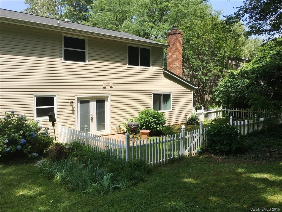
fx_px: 236
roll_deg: -0.1
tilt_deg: -3.9
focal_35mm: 29
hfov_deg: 61.7
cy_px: 106
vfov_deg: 48.2
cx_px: 141
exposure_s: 1/1538
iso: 25
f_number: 2.2
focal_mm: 4.15
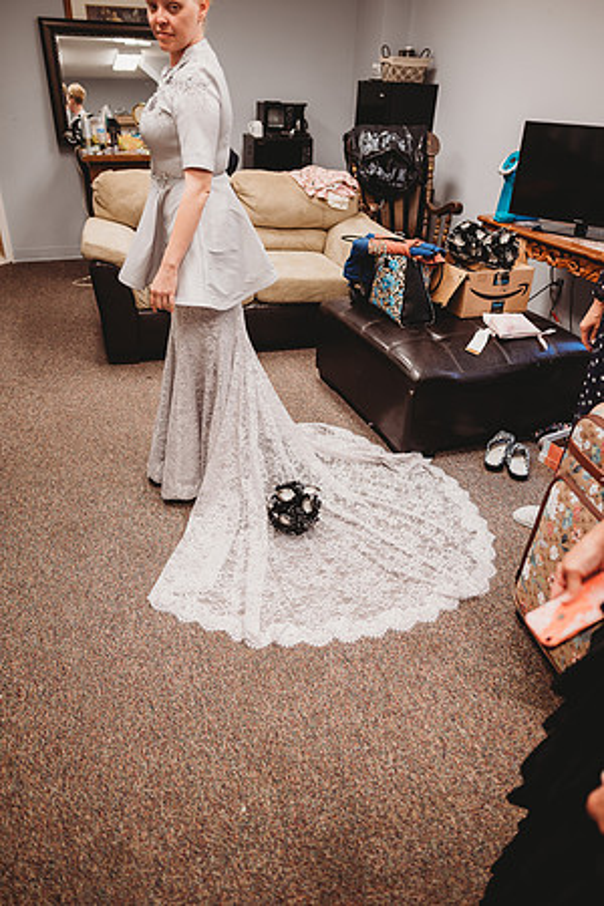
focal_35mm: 24
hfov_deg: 53.1
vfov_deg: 73.7
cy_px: 453
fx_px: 604
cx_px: 302
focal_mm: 24
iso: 200
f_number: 2.2
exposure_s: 1/125
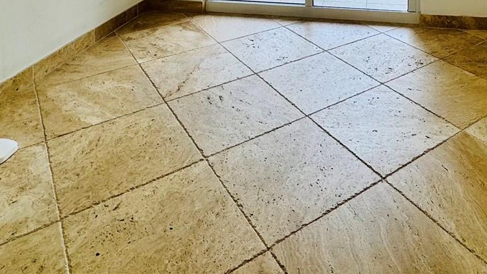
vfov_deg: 26.8
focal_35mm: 34
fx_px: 439
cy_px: -116
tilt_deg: -5.9
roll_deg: -0.8
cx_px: 322
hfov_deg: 56.8
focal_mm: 2.22
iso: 40
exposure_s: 1/120
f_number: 2.2
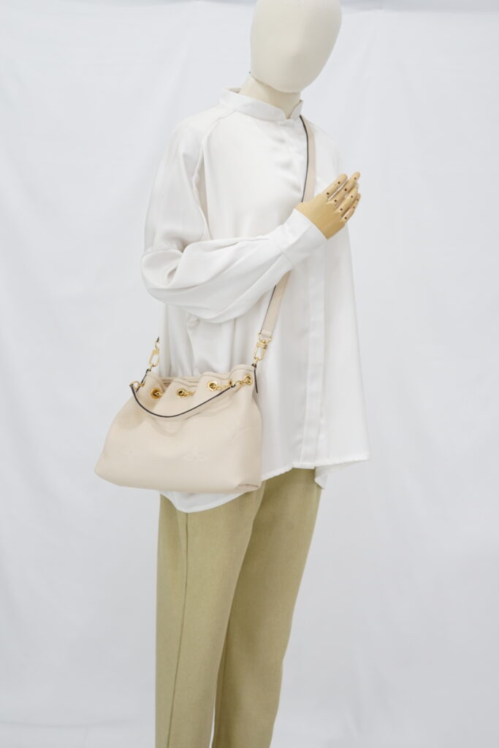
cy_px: 374
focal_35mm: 50
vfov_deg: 39.6
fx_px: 1039
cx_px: 250
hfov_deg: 27.0
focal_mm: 50
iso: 640
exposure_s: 1/10
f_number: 6.3
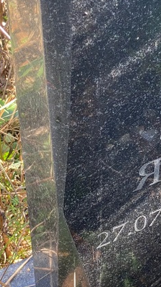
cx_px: 214
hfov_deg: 10.9
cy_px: 131
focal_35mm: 108
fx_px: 820
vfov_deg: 19.8
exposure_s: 1/121
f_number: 2
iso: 50
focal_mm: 6
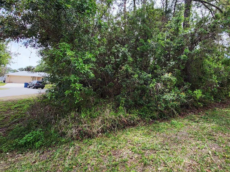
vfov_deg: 70.0
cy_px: 61
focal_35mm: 18
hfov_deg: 87.2
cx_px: 131
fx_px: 120
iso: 32
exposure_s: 1/713
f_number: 2.2
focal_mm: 1.74
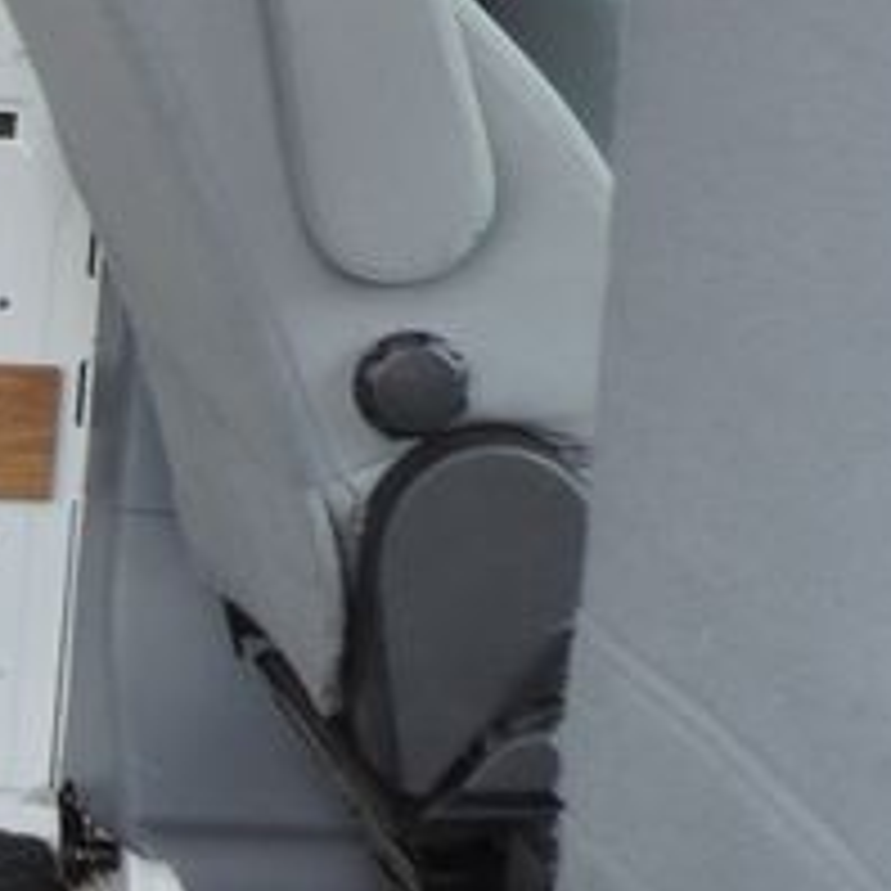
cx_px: -1062
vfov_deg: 12.7
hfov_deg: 11.2
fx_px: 3990
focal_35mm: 137
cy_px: 392
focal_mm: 4.3
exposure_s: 1/60
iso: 80
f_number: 3
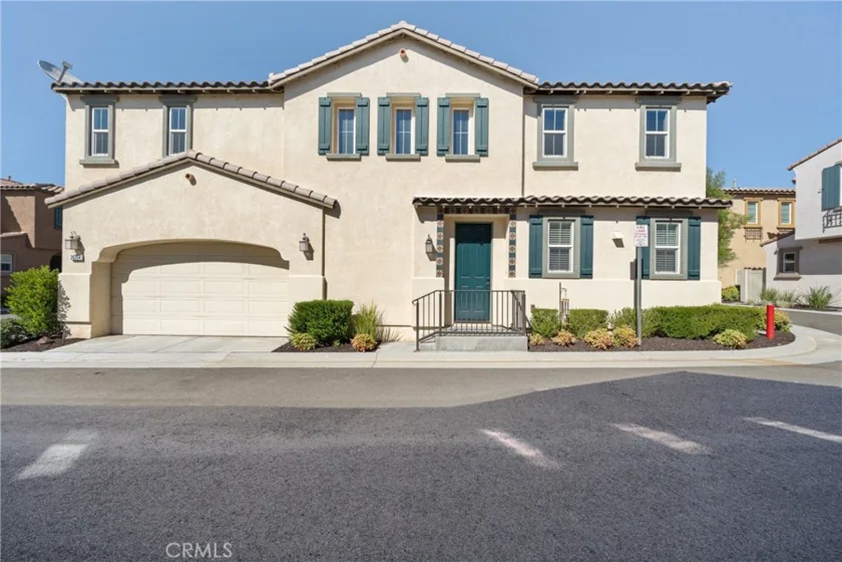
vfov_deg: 90.0
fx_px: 281
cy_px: 281
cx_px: 421
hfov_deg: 112.6
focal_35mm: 12
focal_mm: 12
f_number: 8
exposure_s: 1/320
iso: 125
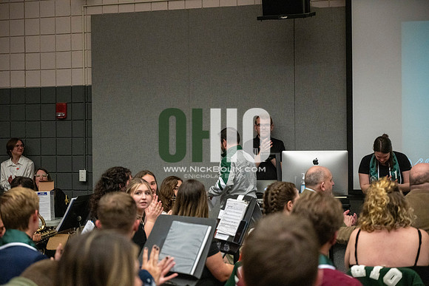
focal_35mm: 70
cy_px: 143
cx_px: 214
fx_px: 834
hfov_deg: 28.8
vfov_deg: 19.5
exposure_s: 1/500
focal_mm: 70
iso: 10000
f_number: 4
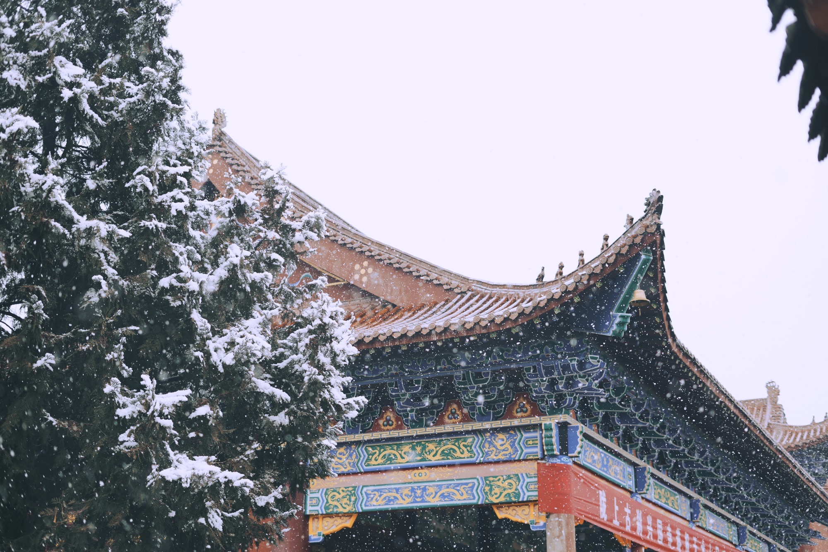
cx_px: 414
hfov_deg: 39.6
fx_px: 1150
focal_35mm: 50
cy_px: 276
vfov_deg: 27.0
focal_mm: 50
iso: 160
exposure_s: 1/500
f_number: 2.5
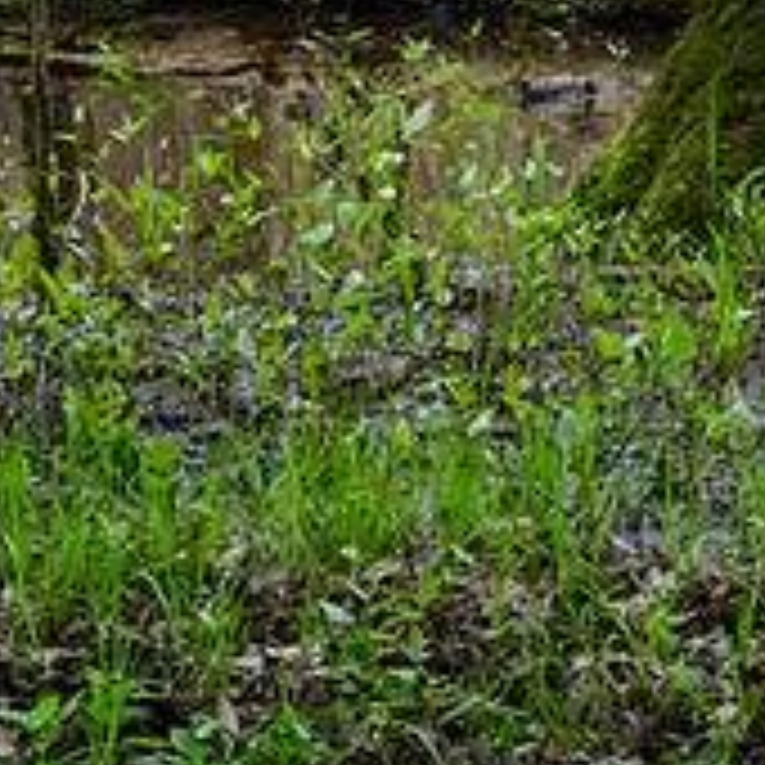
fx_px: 7376
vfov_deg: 5.8
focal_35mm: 295
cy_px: -824
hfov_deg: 5.5
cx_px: 2371
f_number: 14
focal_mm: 51
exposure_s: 1/50
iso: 640
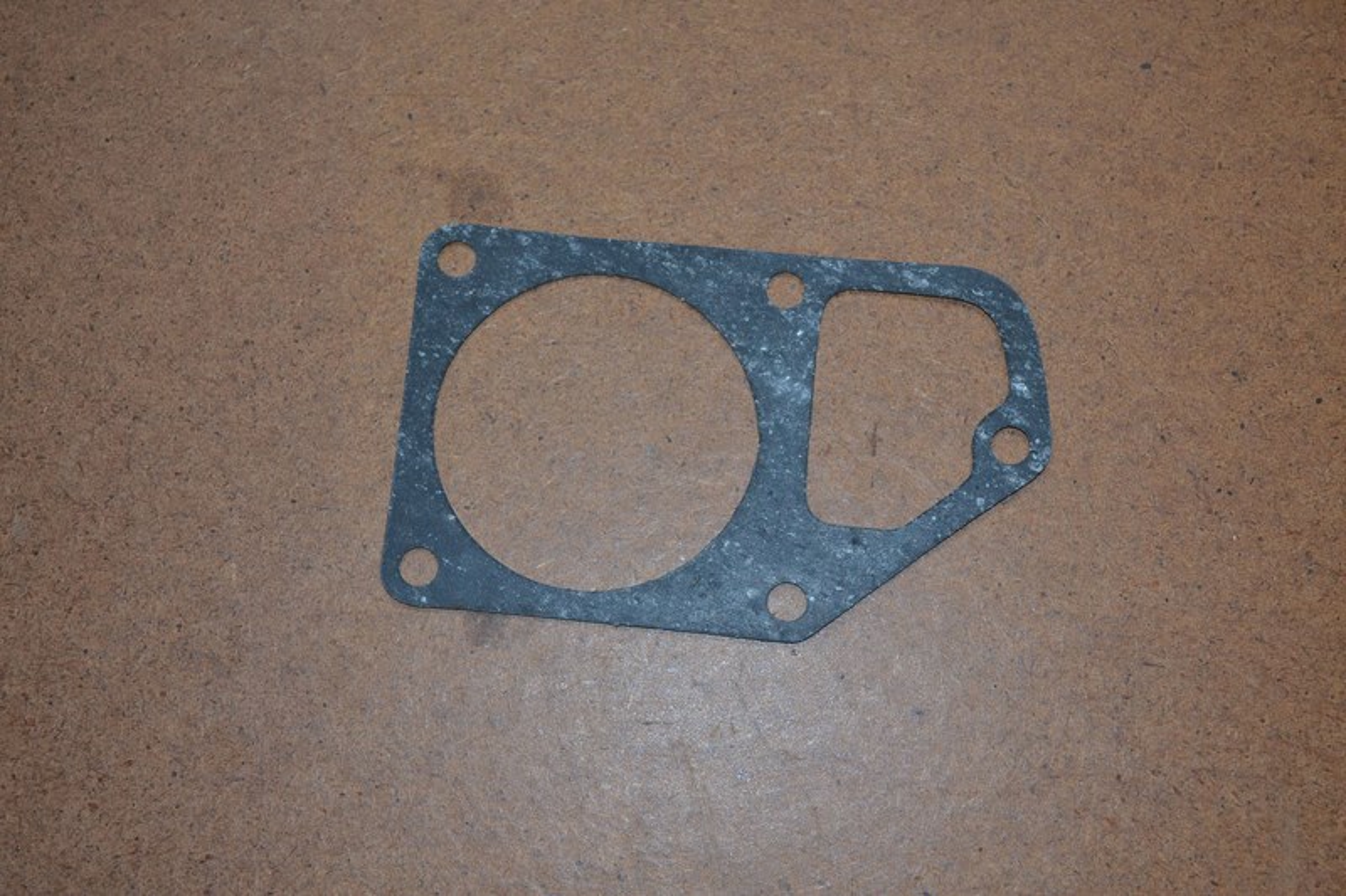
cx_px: 673
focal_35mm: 57
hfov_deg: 35.1
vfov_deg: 23.8
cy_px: 448
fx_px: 2131
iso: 560
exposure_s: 1/60
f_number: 5
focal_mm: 38
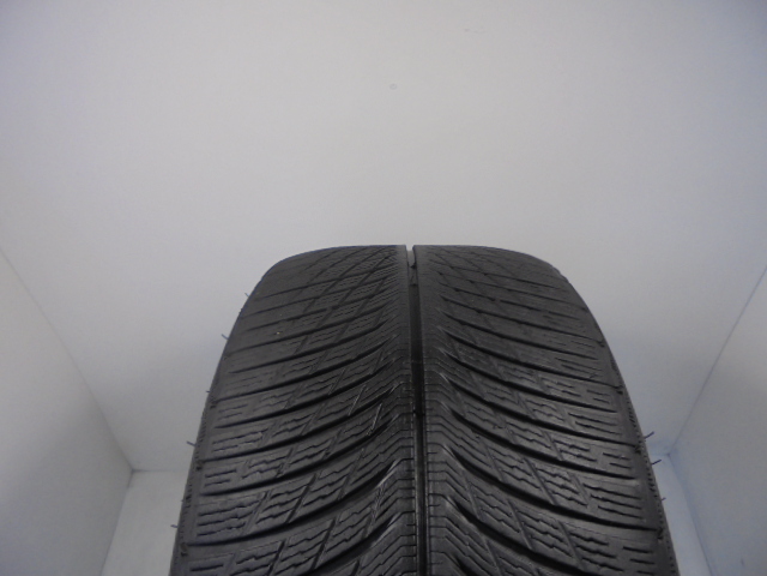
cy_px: 288
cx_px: 384
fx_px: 576
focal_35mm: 26
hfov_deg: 67.3
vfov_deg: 53.1
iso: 100
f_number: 3.5
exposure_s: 1/40
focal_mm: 4.6
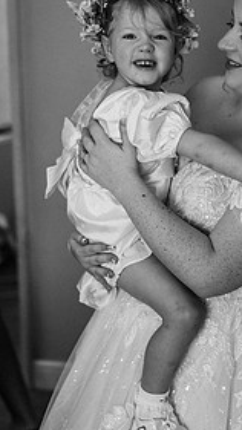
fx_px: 959
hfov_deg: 14.2
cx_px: 228
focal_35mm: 84
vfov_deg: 25.3
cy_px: 196
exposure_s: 1/200
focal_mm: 50
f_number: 2.2
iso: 1100
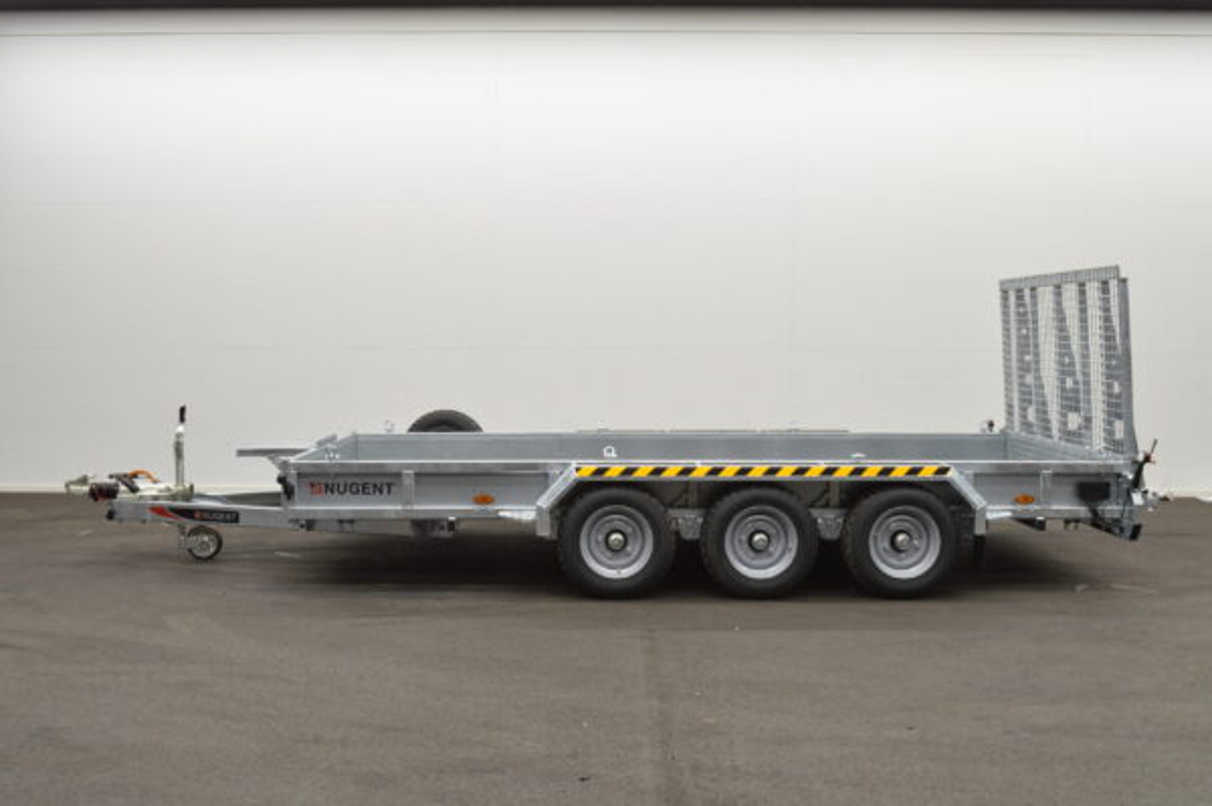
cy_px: 403
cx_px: 606
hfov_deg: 53.2
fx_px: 1211
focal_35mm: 36
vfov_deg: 36.8
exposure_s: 1/1.6
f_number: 11
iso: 100
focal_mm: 24
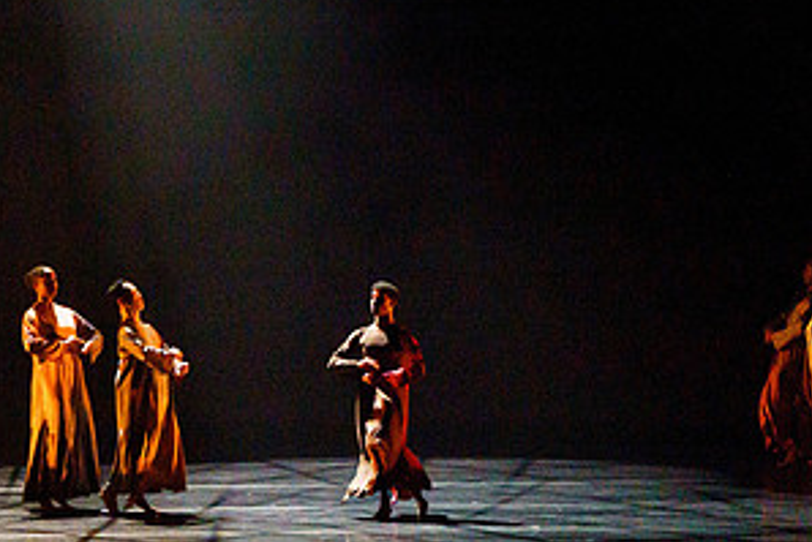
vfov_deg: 6.2
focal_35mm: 222
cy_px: 75
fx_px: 5010
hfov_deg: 9.2
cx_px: -35
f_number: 5.6
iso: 5000
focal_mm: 102
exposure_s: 1/250
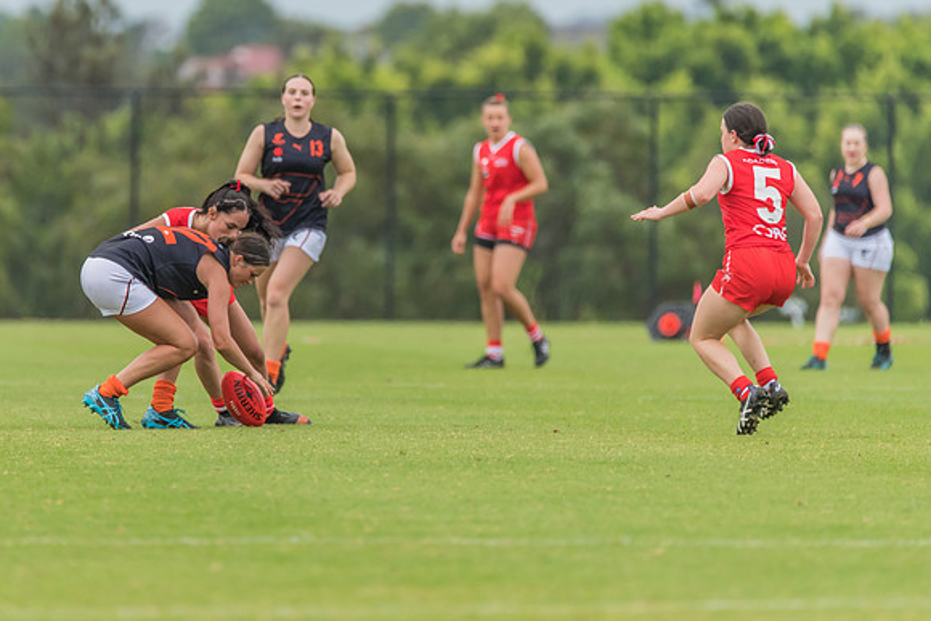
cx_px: 313
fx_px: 21413
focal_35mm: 828
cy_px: 247
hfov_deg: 2.5
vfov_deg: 1.7
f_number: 6.3
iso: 720
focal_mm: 600
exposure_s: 1/1250
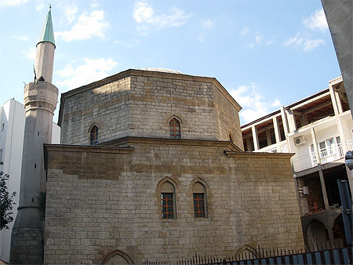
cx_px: 176
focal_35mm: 38
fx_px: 388
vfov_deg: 37.8
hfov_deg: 49.0
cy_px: 132
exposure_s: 1/703
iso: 79
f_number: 2.8
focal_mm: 7.8
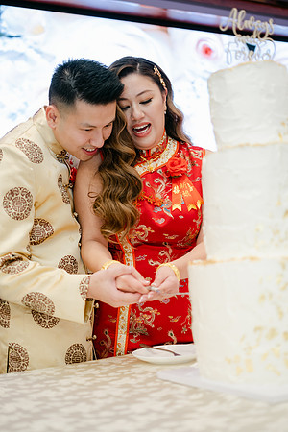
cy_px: 216
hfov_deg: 27.0
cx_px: 144
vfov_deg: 39.6
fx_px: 600
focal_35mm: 50
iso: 200
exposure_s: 1/125
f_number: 1.4
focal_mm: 33
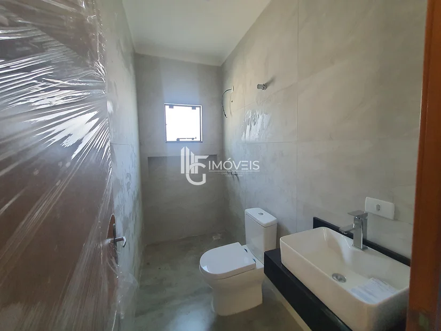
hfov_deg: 106.2
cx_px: 220
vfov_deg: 89.9
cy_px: 166
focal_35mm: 13
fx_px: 166
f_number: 2.2
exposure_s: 1/60
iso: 320
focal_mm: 1.74
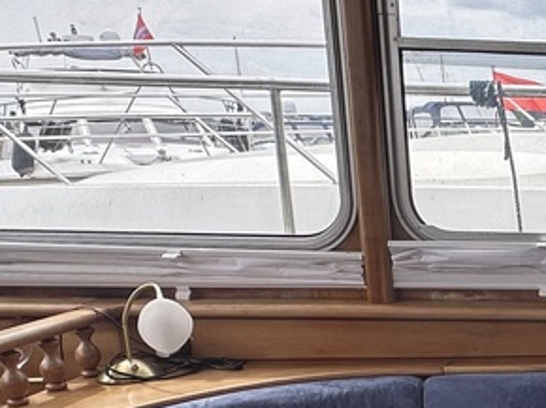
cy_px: 367
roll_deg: +0.4
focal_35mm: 58
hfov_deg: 26.8
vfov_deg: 24.5
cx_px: 751
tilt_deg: -14.3
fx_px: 914
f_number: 2.2
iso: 40
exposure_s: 1/356
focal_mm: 2.22
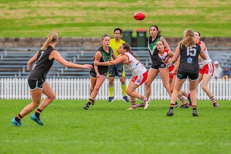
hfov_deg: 4.5
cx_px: 109
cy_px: 67
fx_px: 2968
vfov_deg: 3.0
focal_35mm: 463
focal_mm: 380
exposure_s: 1/1000
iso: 800
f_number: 5.6
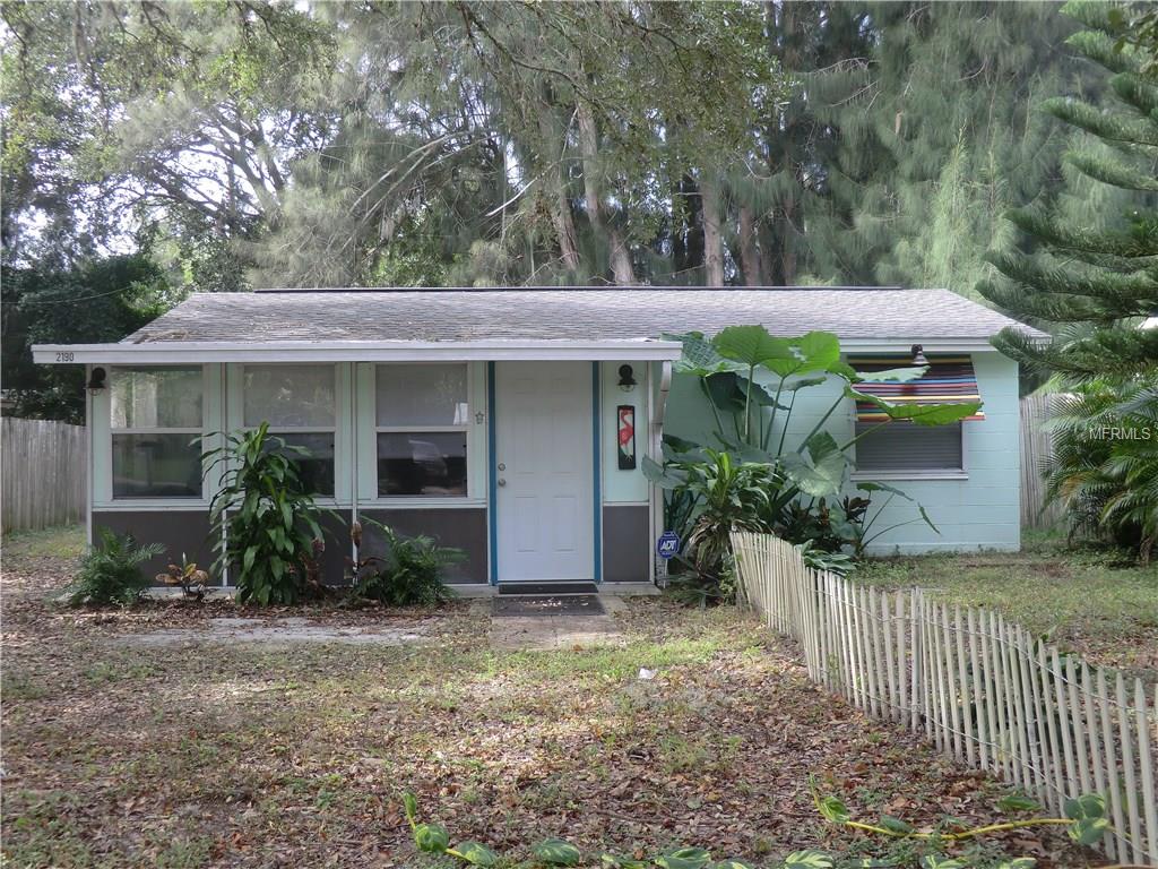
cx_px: 579
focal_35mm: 40
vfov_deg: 36.0
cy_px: 434
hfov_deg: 46.8
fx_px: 1338
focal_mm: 7.1
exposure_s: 1/60
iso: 64
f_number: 3.8
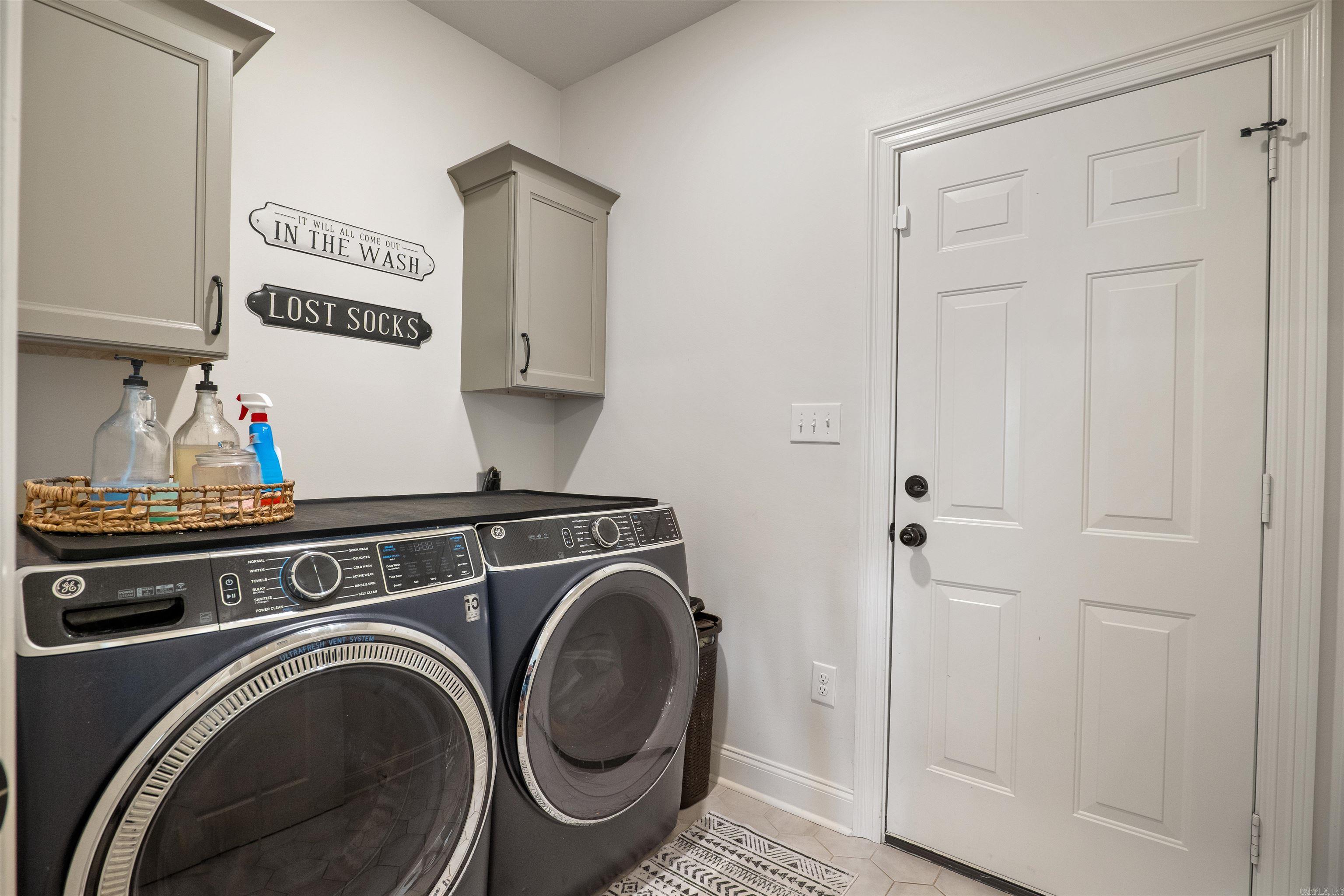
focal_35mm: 16
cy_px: 448
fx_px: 597
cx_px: 672
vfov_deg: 73.7
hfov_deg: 96.7
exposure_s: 1/320
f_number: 5.6
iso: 1250
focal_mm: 16
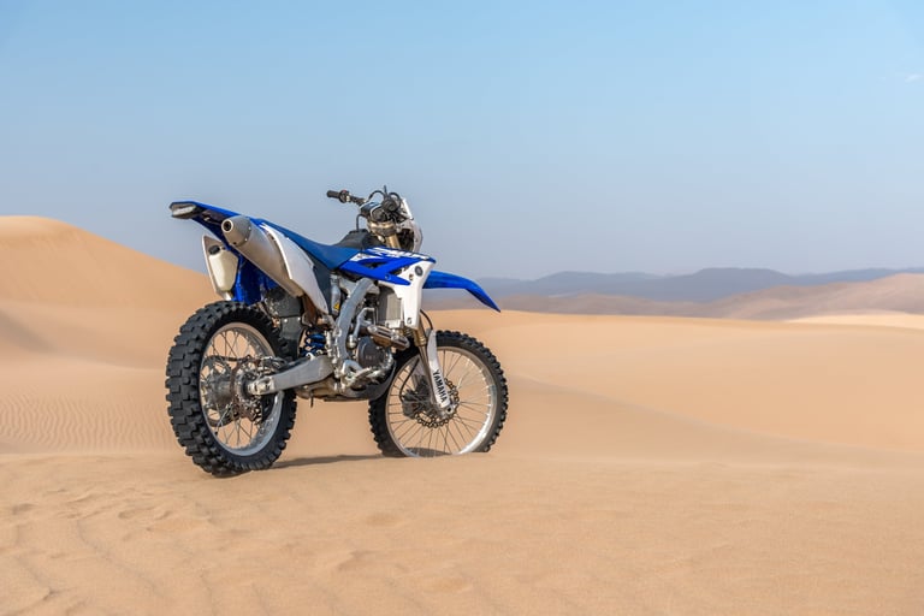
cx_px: 462
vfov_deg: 28.1
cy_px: 308
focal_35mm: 48
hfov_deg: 41.1
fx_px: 1232
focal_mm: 48
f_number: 5.6
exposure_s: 1/250
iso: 100
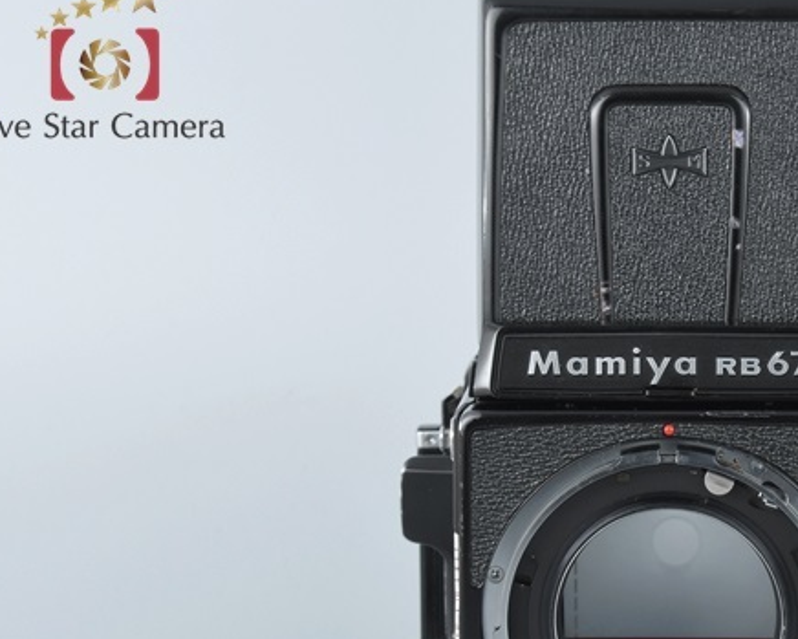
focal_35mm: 160
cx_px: 681
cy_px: 435
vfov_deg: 9.7
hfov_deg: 12.0
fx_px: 3780
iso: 400
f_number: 11
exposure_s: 1/250
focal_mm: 62
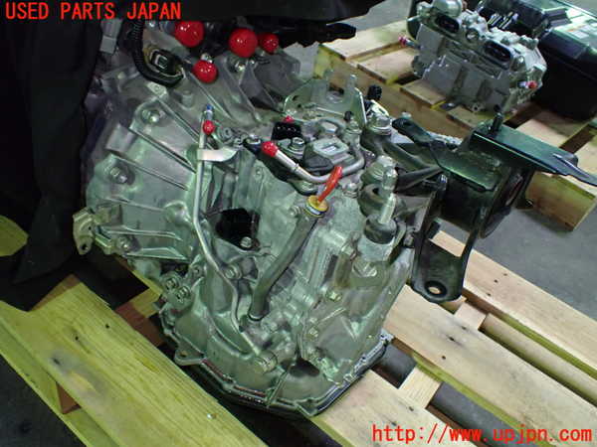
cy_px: 224
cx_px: 298
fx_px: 517
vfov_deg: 46.8
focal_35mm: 30
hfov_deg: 60.0
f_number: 2.3
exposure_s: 1/40
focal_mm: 5.4
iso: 800
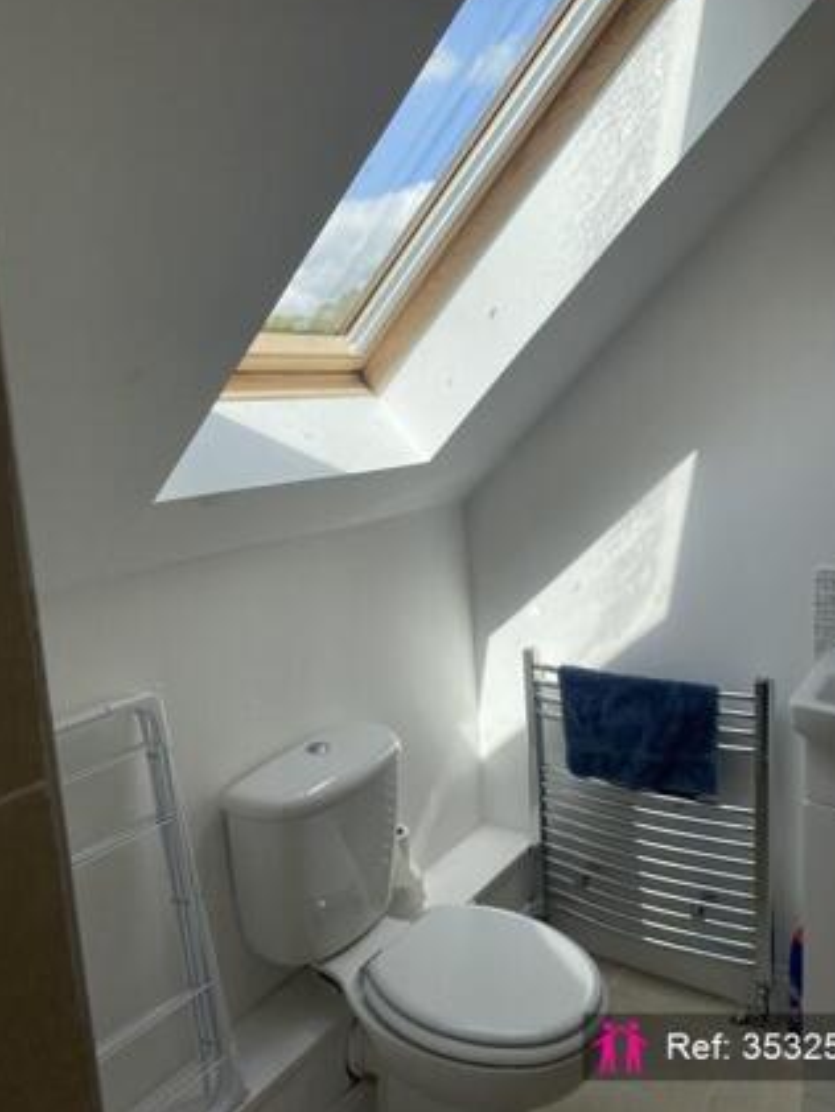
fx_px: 868
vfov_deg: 65.3
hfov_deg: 51.4
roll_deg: +4.3
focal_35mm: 27
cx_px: 420
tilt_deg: -7.6
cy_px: 538
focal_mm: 4.25
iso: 32
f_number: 1.8
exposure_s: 1/1927
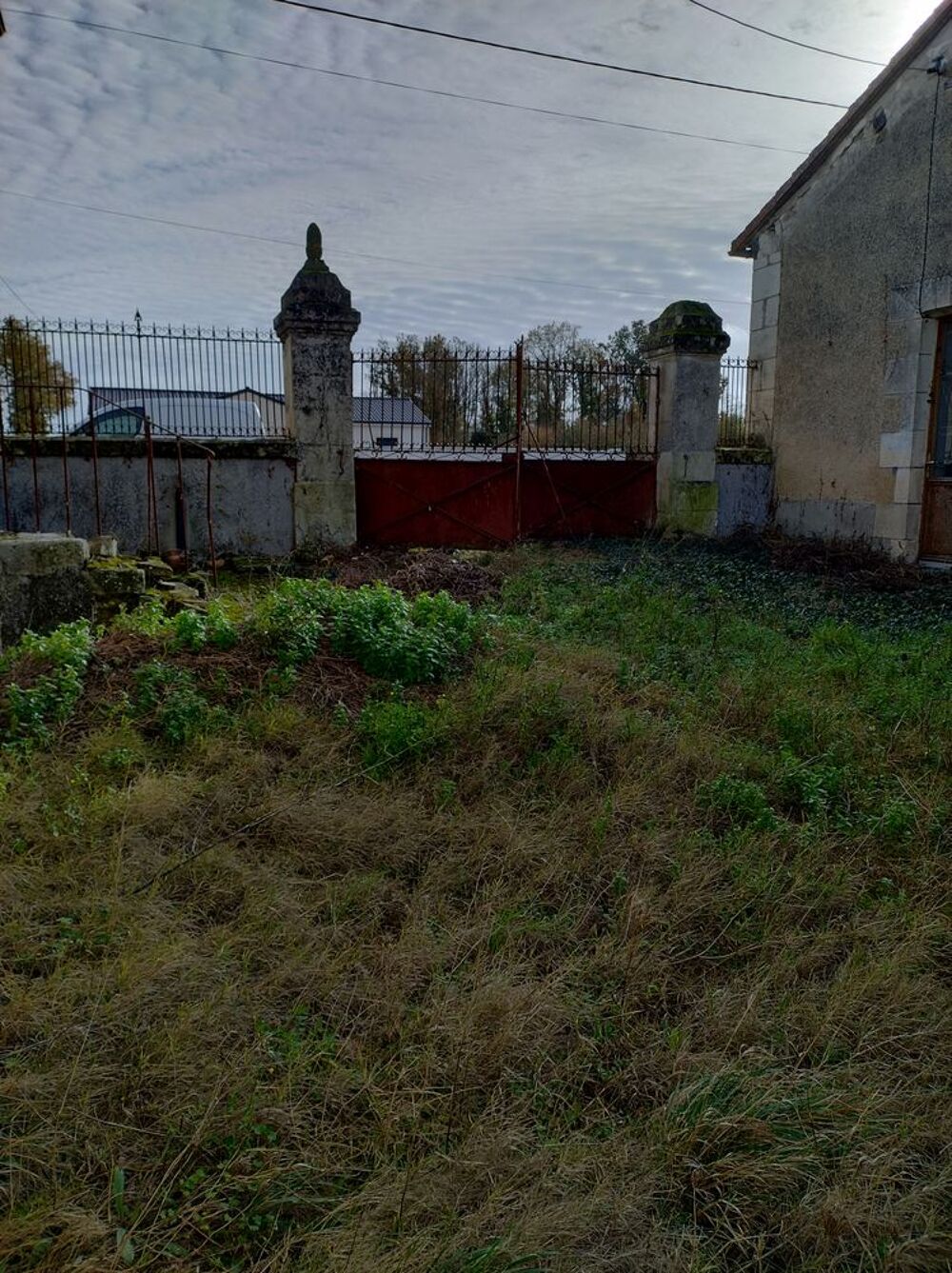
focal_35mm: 25
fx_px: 918
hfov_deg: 54.8
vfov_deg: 69.4
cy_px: 636
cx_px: 476
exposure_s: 1/710
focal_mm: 4.71
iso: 100
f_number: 1.7
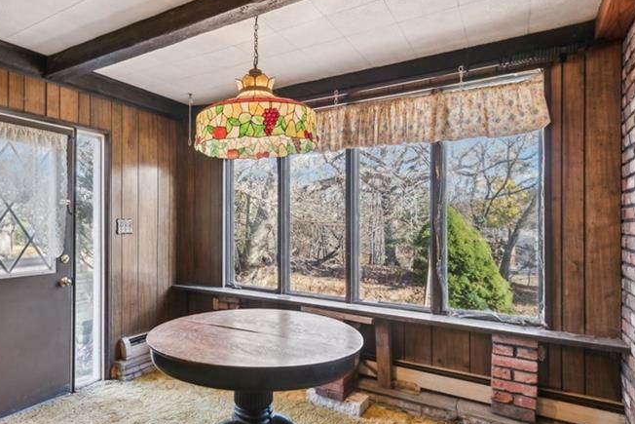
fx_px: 388
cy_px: 213
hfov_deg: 77.0
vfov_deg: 57.3
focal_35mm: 22
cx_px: 235
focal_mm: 14
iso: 50
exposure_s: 1/10
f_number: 11
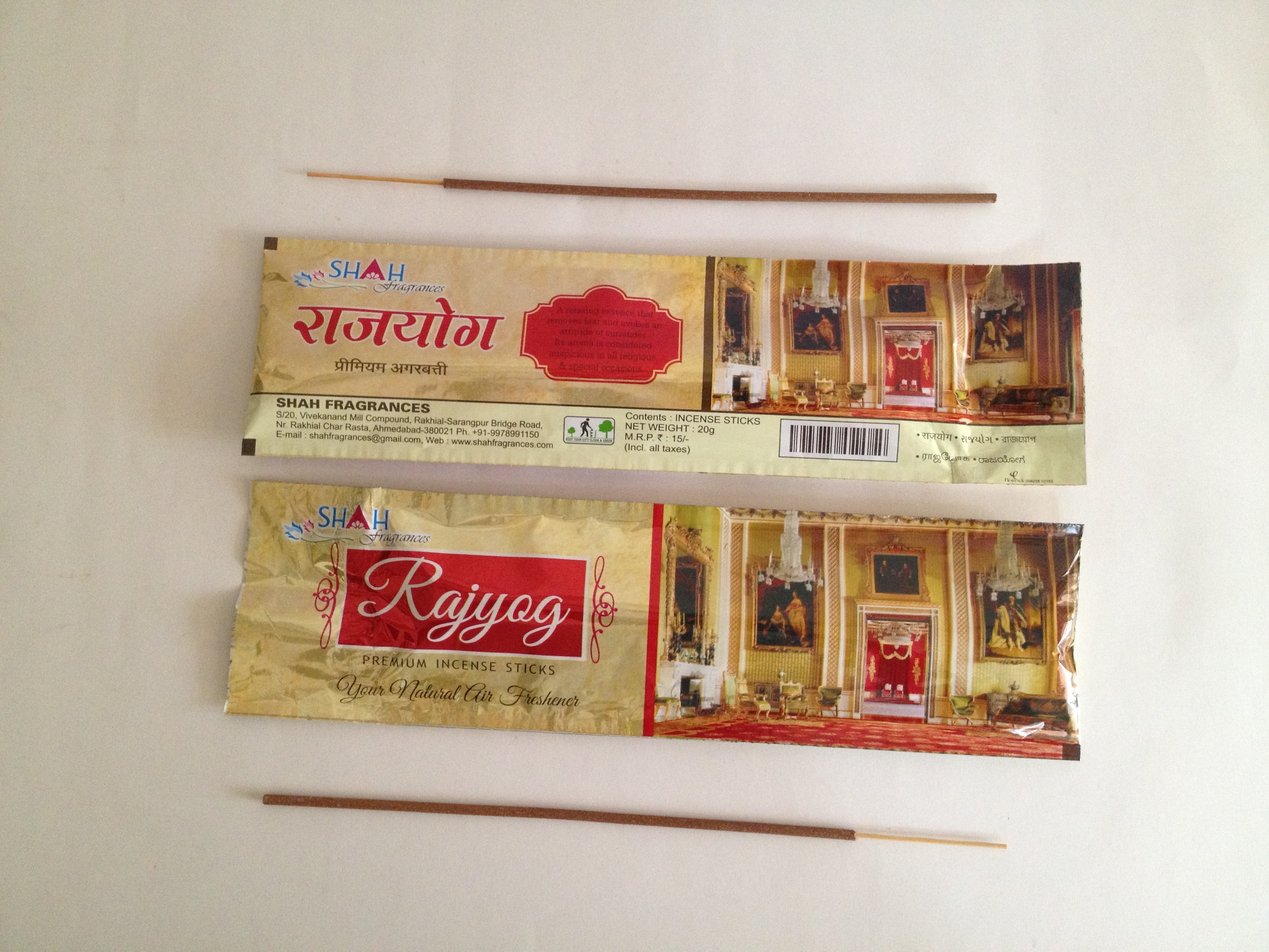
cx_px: 634
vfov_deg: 40.7
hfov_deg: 52.6
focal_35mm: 35
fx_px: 1283
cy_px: 476
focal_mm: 4.28
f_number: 2.4
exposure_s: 1/20
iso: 250
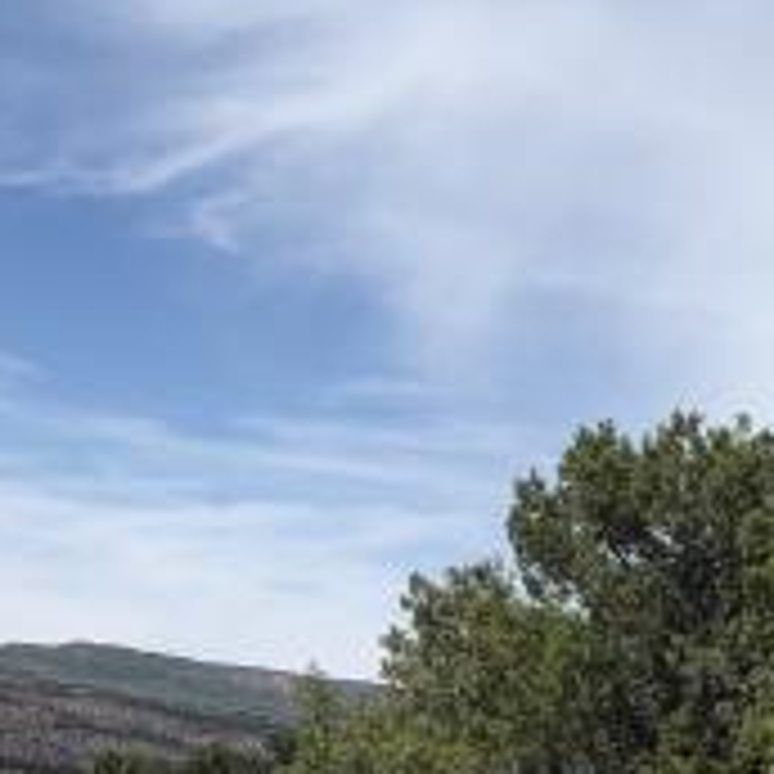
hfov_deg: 18.8
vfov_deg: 18.6
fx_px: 2327
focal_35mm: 92
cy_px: 670
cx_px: 274
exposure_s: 1/2183
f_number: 1.8
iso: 20
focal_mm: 3.99
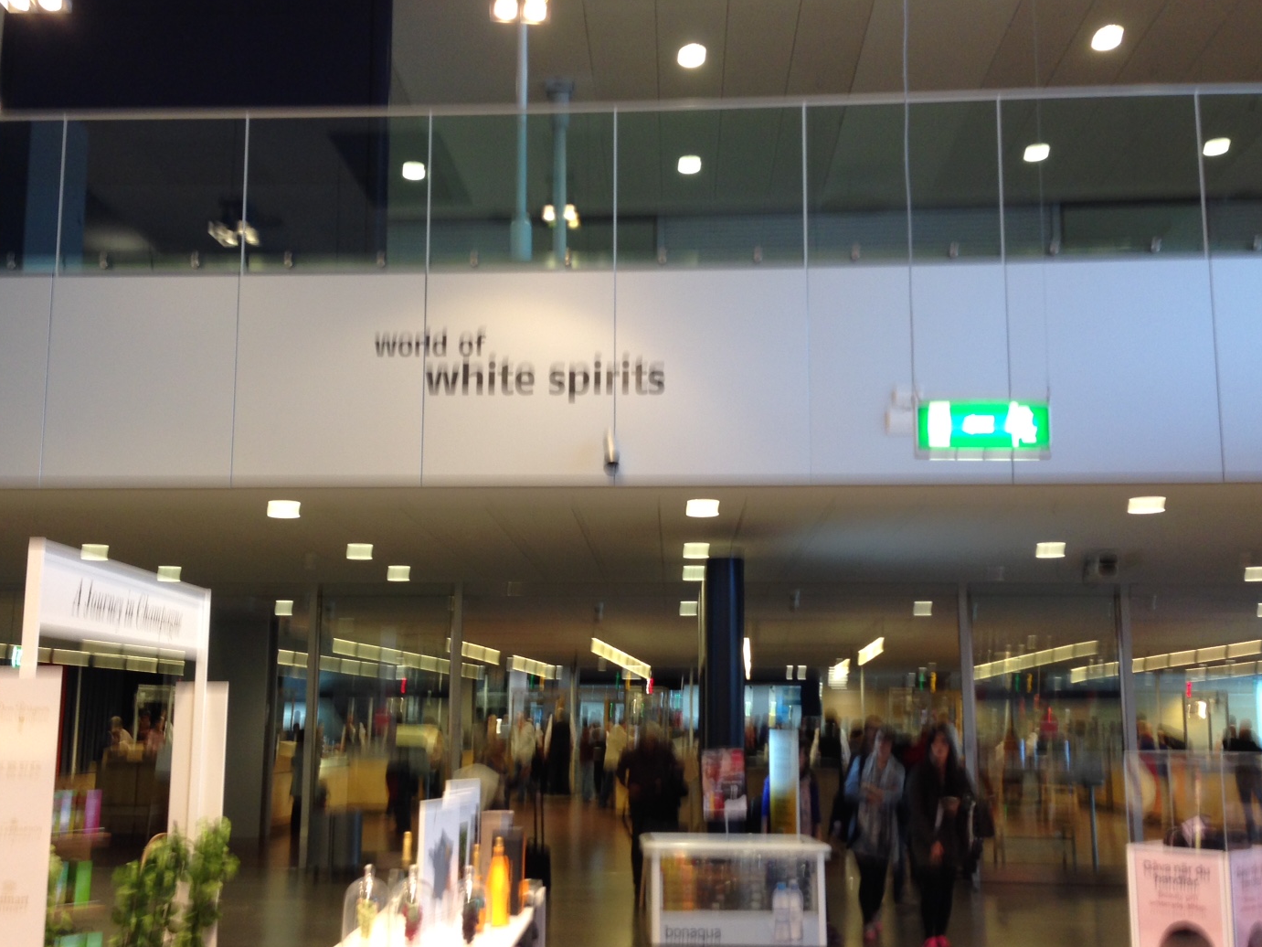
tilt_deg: +6.6
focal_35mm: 39
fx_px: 1422
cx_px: 573
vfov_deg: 36.8
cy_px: 522
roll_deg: -0.3
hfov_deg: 47.8
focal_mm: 4.12
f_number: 2.4
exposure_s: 1/20
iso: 64
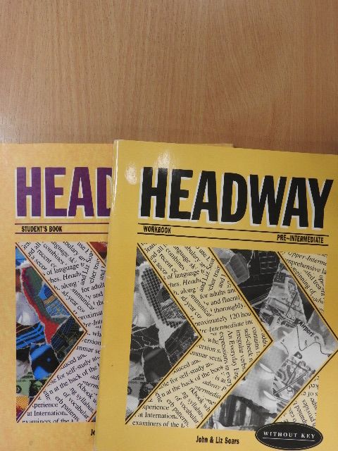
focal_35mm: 33
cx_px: 169
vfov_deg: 55.4
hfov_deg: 42.9
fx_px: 430
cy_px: 226
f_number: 3.6
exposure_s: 1/60
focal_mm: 5.9
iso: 360
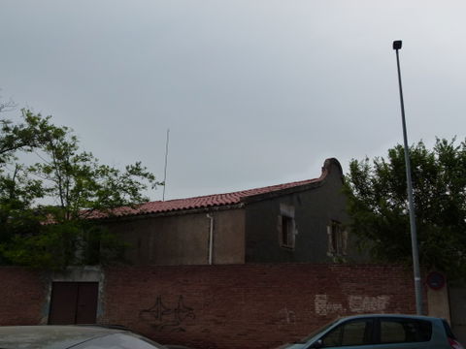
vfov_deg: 39.7
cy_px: 174
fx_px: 485
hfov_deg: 51.4
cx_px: 233
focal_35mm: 36
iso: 160
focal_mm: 6.5
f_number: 4
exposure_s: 1/200
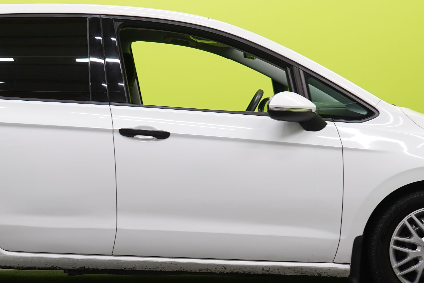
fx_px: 1284
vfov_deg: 12.6
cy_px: 157
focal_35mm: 109
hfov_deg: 18.7
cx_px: 167
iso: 400
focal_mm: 49
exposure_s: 1/30
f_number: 5
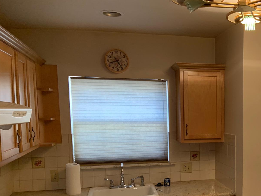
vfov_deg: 32.4
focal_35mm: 44
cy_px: 143
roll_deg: +0.6
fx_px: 332
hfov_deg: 40.8
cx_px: 215
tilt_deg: -3.4
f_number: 1.8
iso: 160
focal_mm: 4.25
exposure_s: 1/60
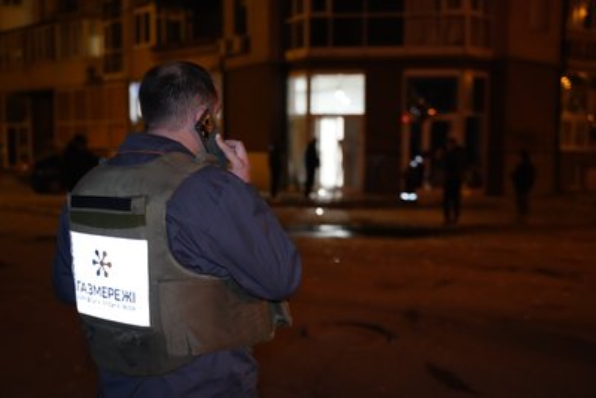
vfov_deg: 29.9
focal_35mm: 45
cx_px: 298
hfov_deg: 43.6
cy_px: 199
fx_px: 745
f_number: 2.8
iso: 10000
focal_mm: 45
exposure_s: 1/160
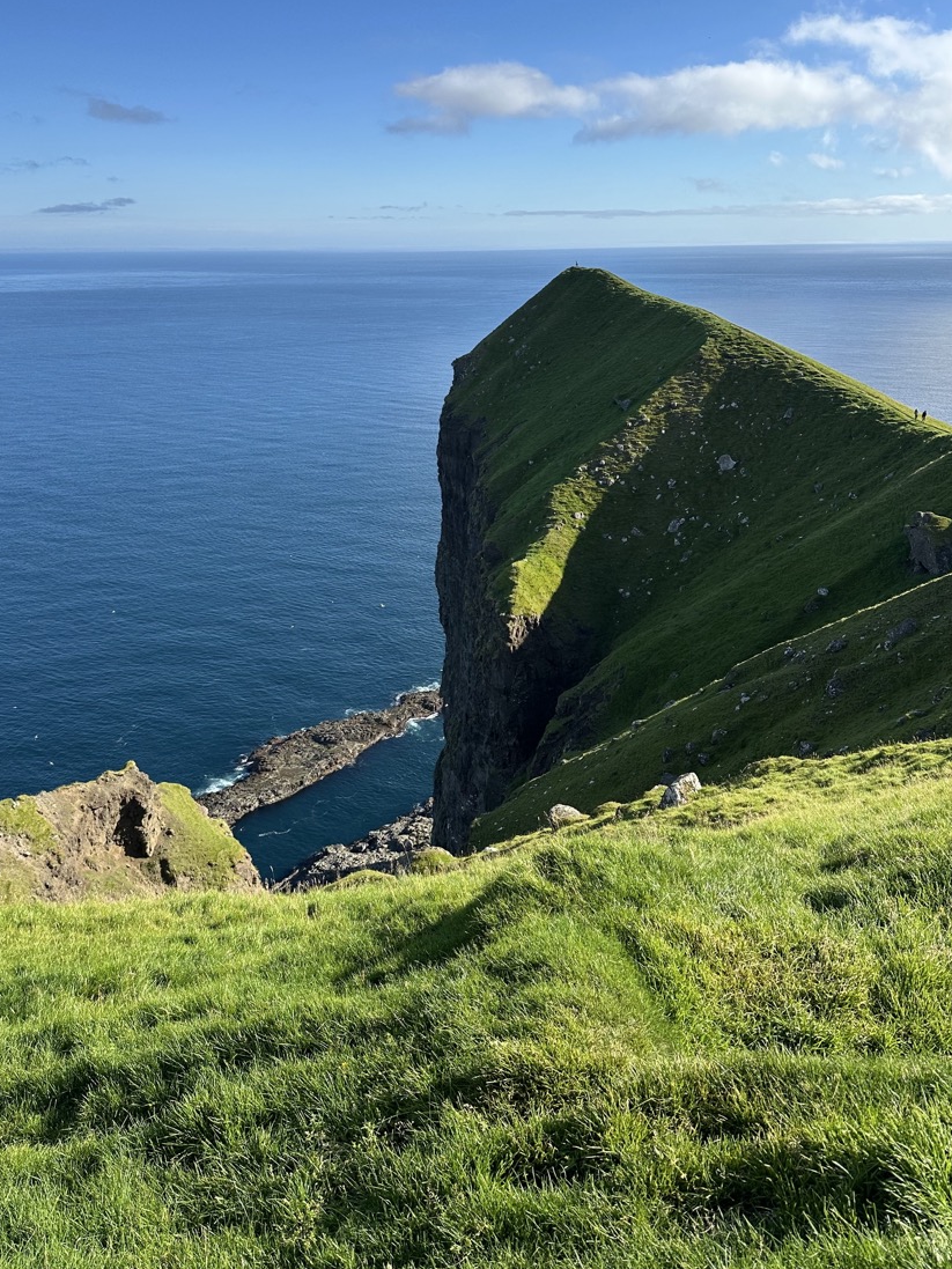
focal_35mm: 28
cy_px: 548
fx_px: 1027
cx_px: 416
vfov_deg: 63.2
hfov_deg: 49.6
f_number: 1.78
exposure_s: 1/3247
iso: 80
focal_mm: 6.86
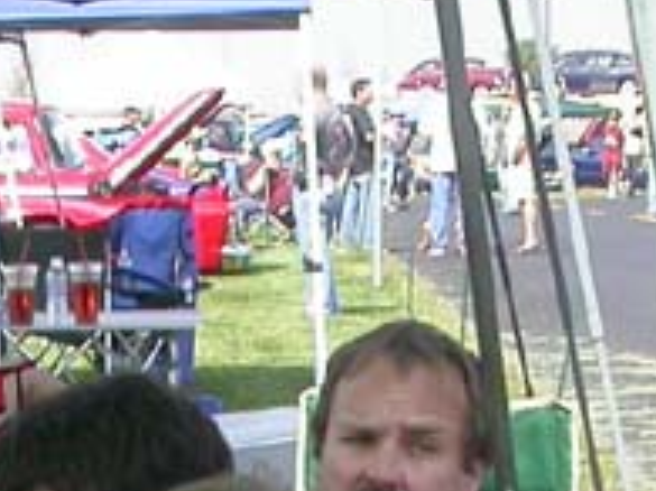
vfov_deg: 7.2
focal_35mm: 200
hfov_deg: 9.9
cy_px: 921
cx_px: 249
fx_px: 3788
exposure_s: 1/196
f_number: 6
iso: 100
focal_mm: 7.85
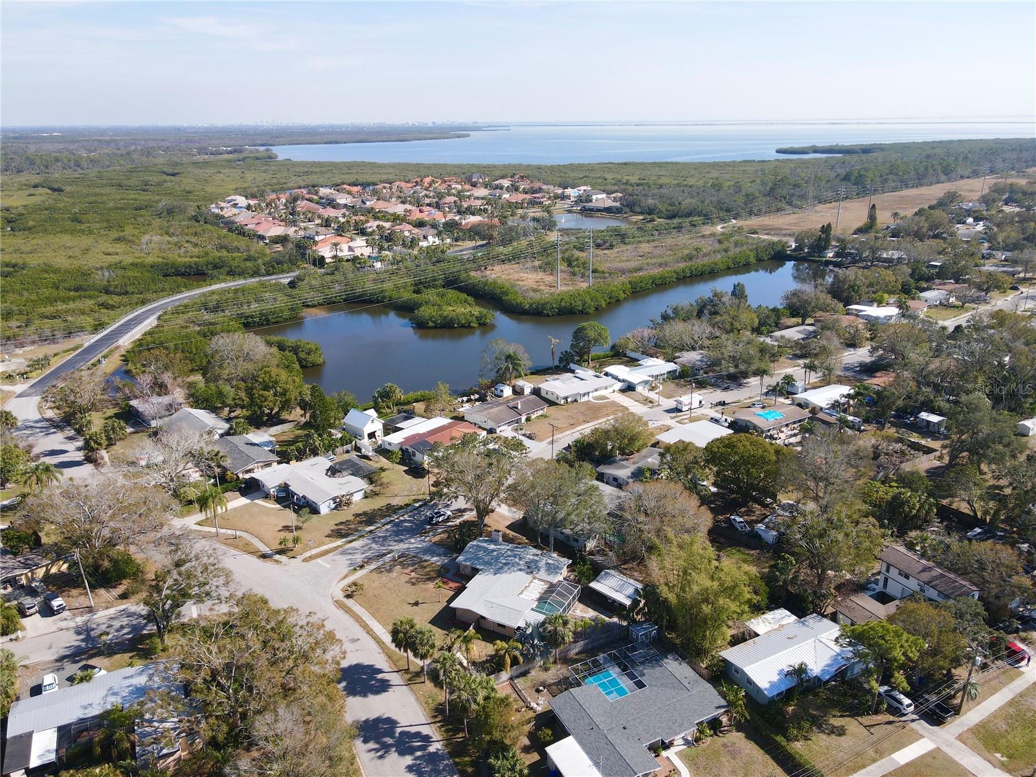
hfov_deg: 71.6
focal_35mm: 24
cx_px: 518
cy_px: 388
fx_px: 718
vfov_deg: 56.8
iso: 100
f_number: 2.8
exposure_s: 1/500
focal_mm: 4.5
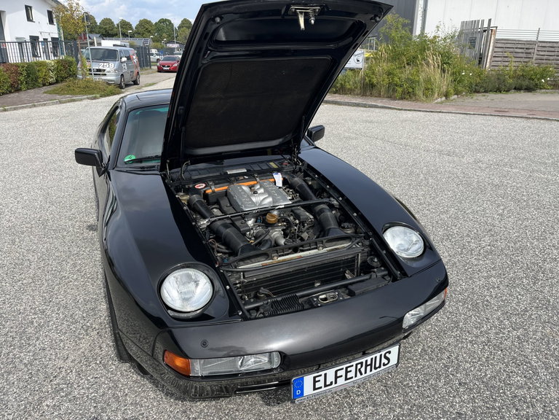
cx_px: 280
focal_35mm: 26
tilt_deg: -19.1
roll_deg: -0.6
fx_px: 420
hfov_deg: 67.3
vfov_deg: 53.1
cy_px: 210
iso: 50
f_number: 1.6
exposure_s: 1/2513
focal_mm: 5.1
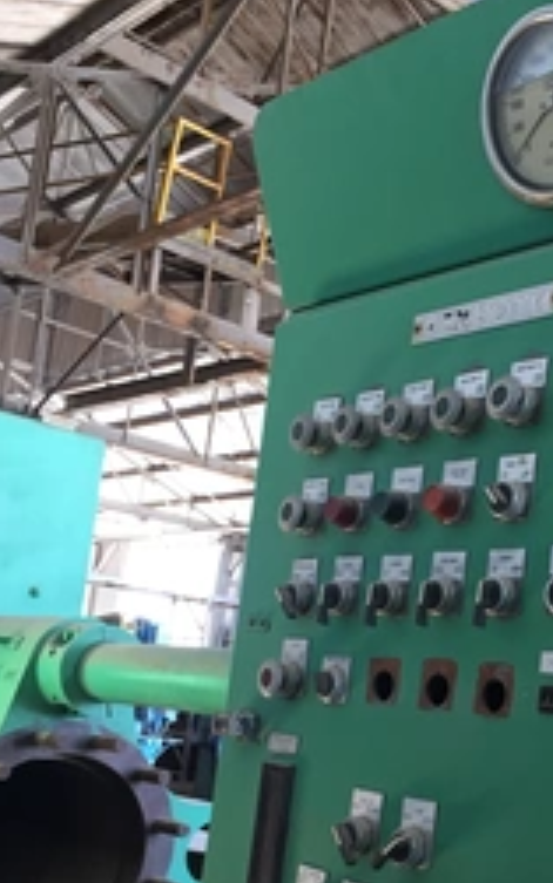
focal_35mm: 49
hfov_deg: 25.6
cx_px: 493
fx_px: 1181
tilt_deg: +6.2
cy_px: 609
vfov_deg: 40.4
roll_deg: -6.6
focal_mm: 4.15
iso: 40
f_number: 2.2
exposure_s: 1/30
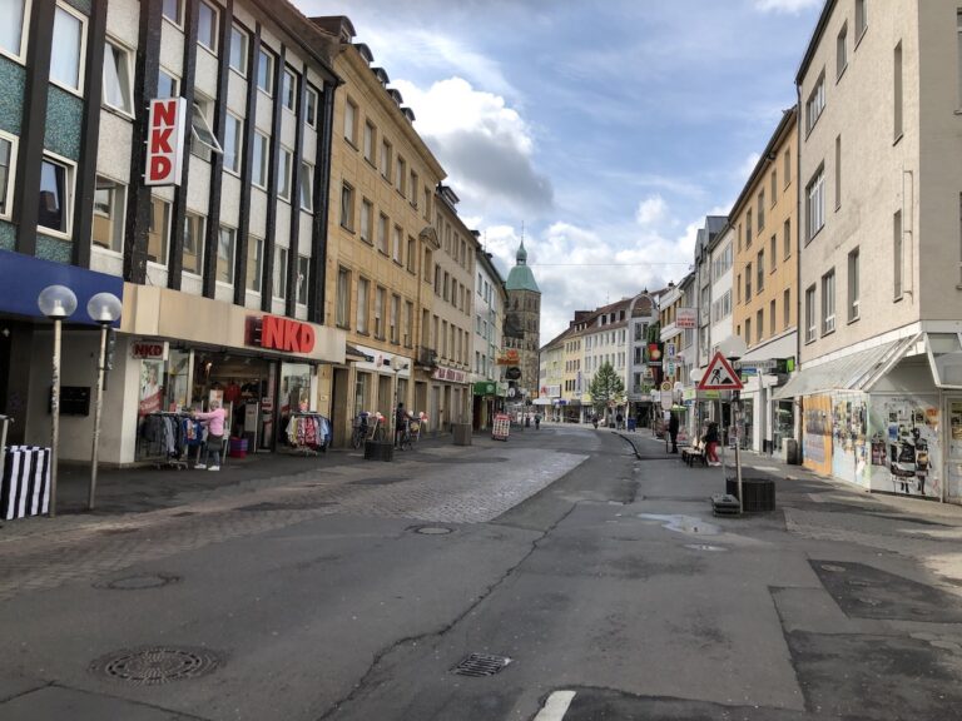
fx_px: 778
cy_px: 360
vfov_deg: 49.7
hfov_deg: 63.4
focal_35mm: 28
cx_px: 481
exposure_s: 1/1919
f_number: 1.8
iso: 20
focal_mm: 3.99
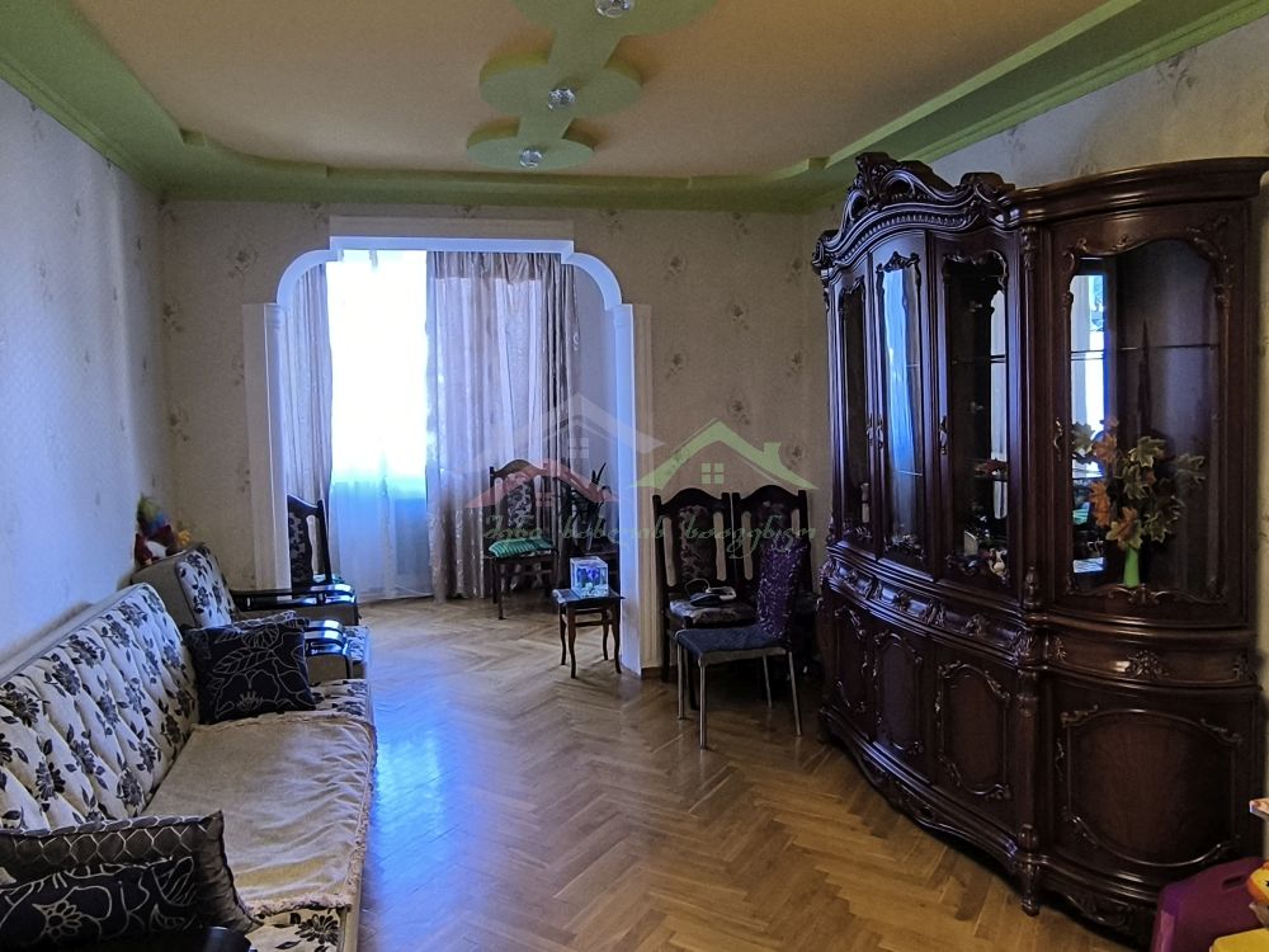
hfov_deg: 73.9
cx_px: 634
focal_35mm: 23
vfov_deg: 58.9
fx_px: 843
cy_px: 476
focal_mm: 1.65
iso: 250
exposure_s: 1/33.3
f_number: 2.2
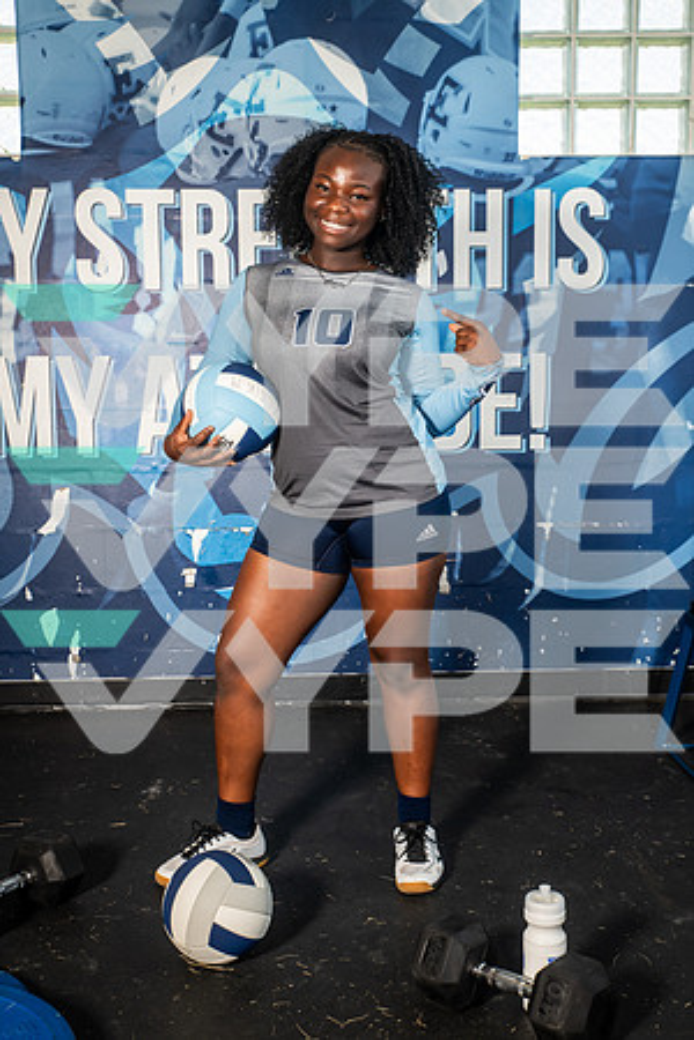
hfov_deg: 30.5
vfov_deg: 44.5
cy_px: 520
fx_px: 1272
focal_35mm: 44
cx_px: 347
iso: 250
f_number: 7.1
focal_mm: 44
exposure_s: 1/250
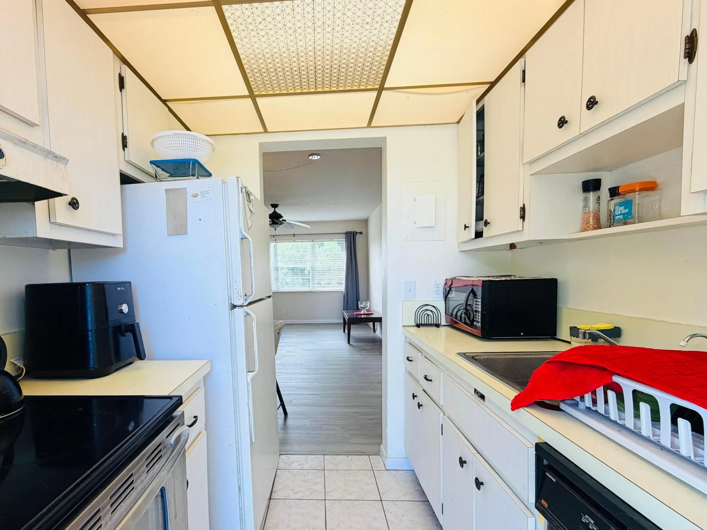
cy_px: 297
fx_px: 368
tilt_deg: -3.2
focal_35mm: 18
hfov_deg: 87.1
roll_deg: +1.3
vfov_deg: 71.3
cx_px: 300
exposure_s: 1/120
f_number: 2.2
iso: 160
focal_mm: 2.22
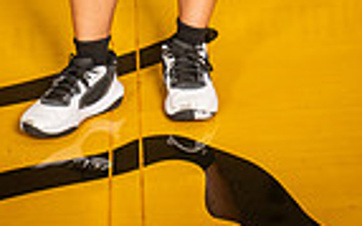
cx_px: 154
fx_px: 1458
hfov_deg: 14.1
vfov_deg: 8.1
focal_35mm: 148
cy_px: -335
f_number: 7.1
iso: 800
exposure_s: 1/320
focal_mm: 46
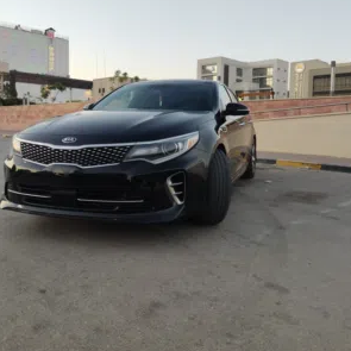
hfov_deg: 54.0
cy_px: 144
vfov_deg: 53.7
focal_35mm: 30
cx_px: 176
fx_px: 344
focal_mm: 4.71
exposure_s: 1/50
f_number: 1.79
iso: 64
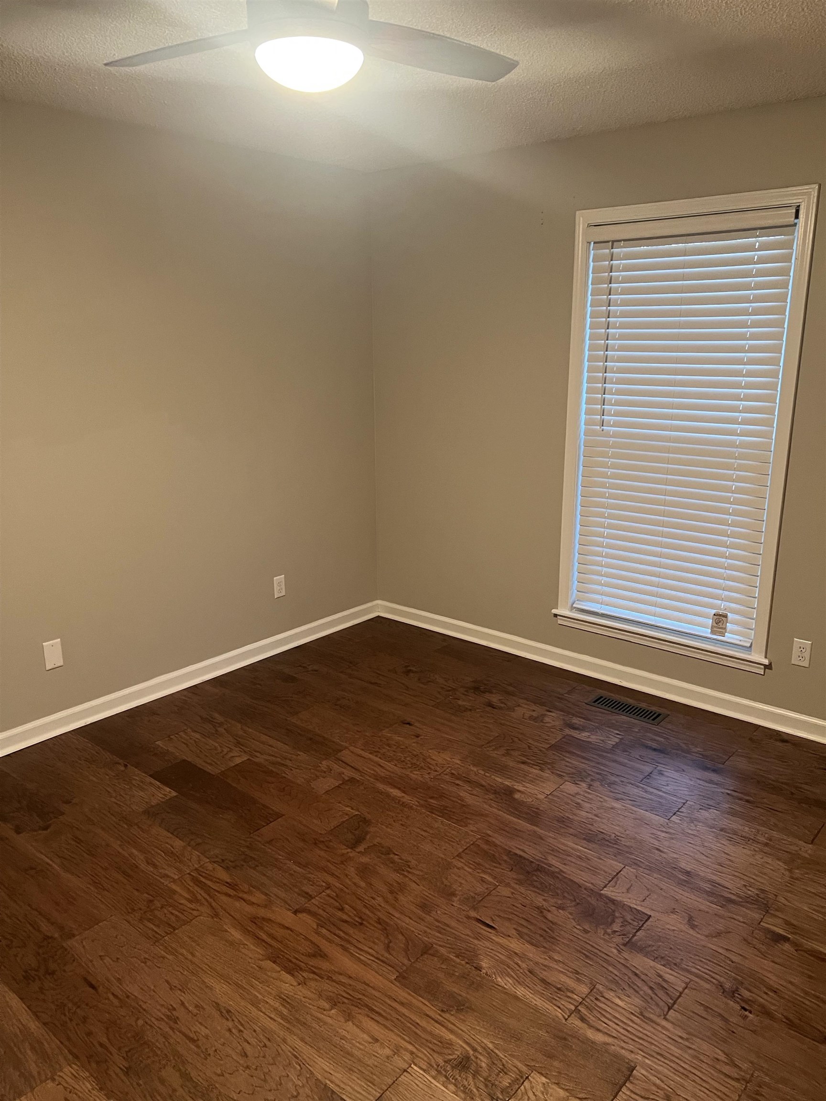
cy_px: 550
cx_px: 413
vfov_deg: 67.3
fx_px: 827
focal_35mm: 26
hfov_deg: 53.1
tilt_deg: -12.3
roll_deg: +0.9
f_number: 1.5
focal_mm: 5.7
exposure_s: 1/60
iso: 500
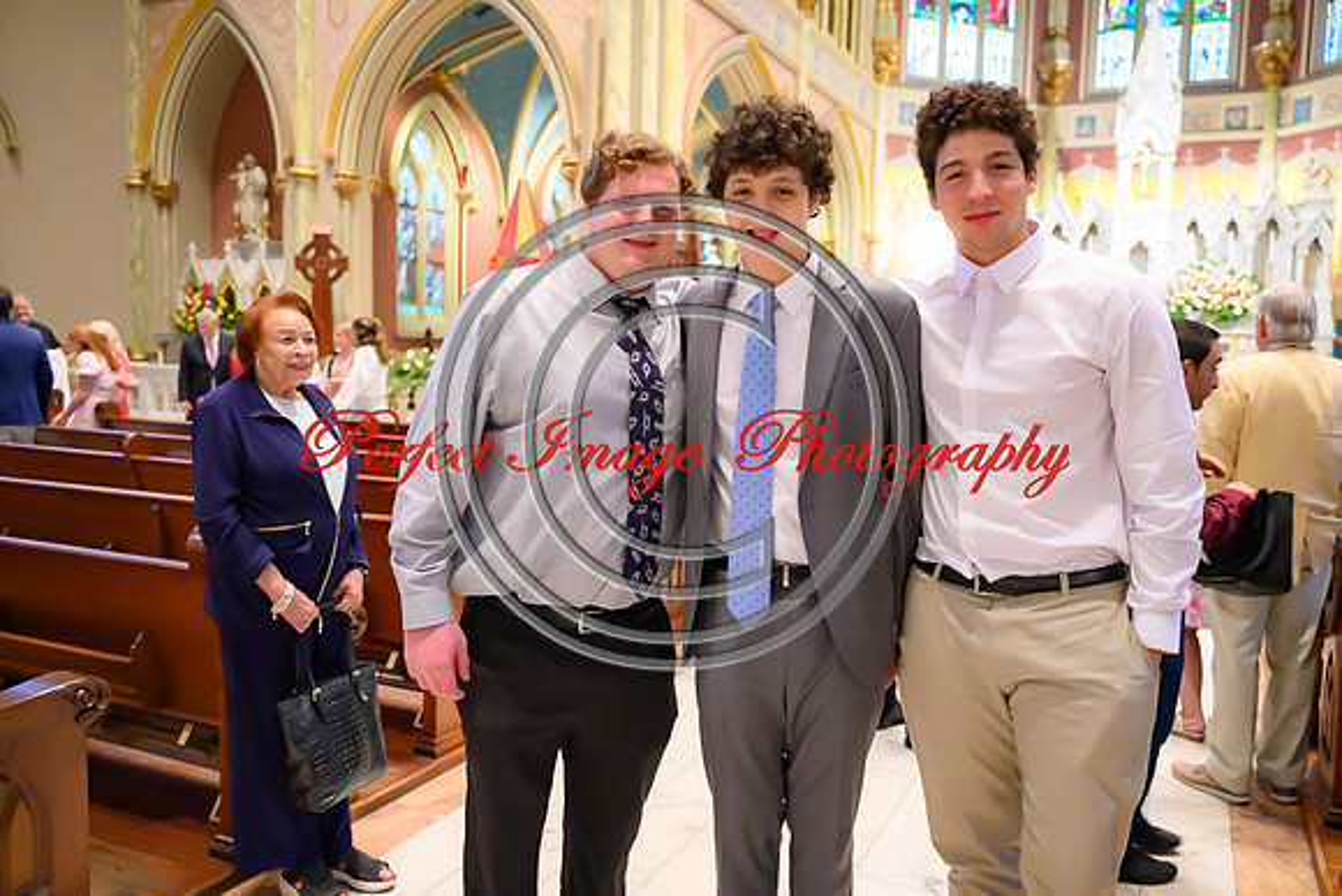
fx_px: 1044
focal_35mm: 28
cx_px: 671
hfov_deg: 65.5
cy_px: 448
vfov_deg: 46.4
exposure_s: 1/100
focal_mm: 28
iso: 10000
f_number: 2.8
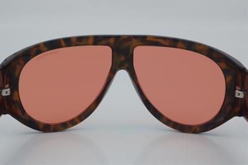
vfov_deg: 16.3
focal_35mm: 84
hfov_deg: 24.3
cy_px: 82
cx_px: 123
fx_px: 575
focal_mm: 55
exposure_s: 1/4
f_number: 32
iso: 100
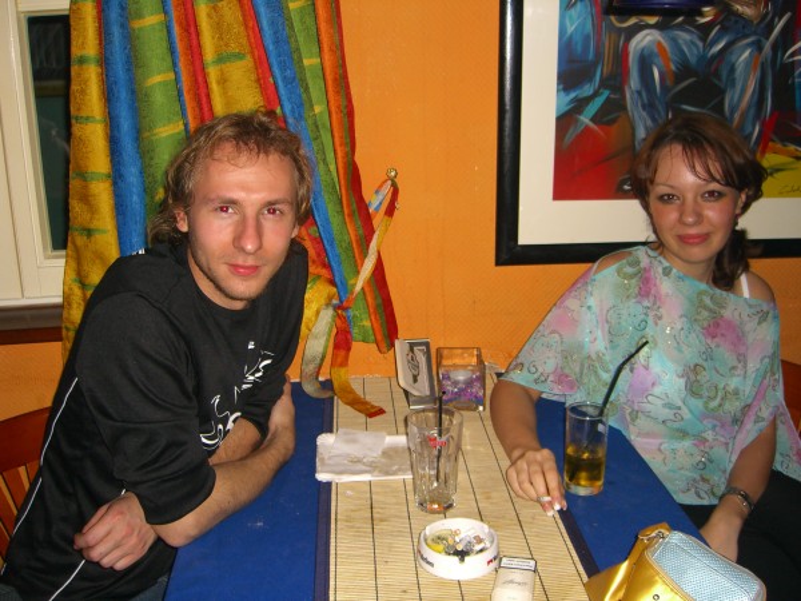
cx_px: 400
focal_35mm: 38
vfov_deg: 37.7
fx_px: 879
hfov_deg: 49.0
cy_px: 300
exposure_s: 1/60
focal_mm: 7.9
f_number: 2.8
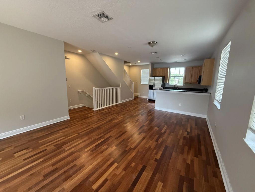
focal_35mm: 14
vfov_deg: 85.7
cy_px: 96
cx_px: 128
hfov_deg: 102.1
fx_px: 103
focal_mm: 2.22
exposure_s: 1/120
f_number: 2.2
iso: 320
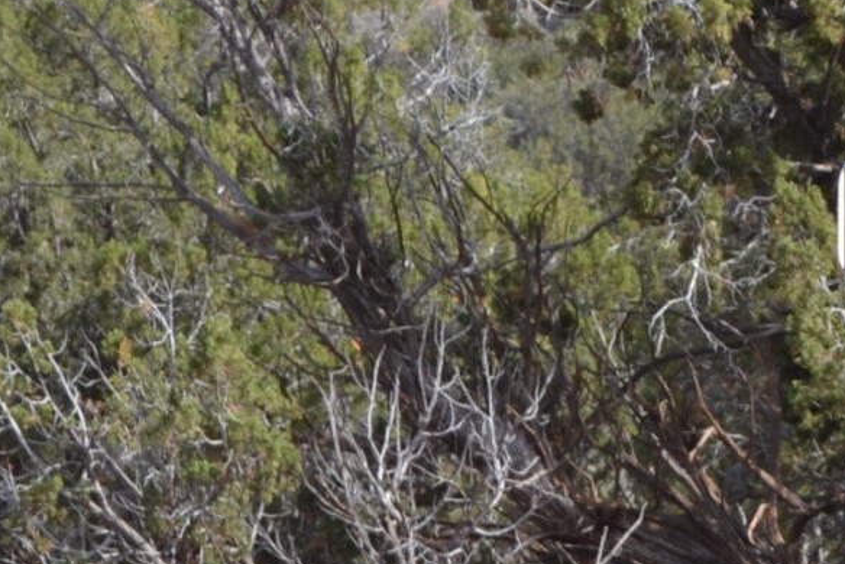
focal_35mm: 424
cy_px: 341
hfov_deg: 4.9
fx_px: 9947
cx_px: 894
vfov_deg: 3.2
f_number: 7.1
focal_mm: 55
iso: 100
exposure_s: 1/200
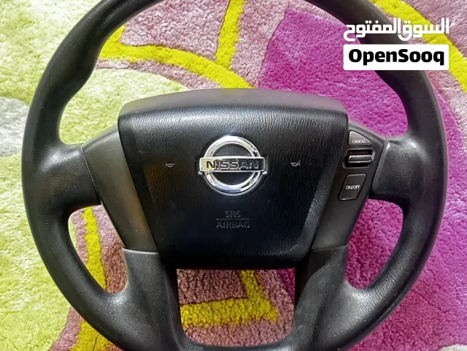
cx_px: 234
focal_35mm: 24
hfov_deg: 71.6
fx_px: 324
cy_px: 176
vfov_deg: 56.8
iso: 1600
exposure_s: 1/25
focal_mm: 6.86
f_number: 1.78
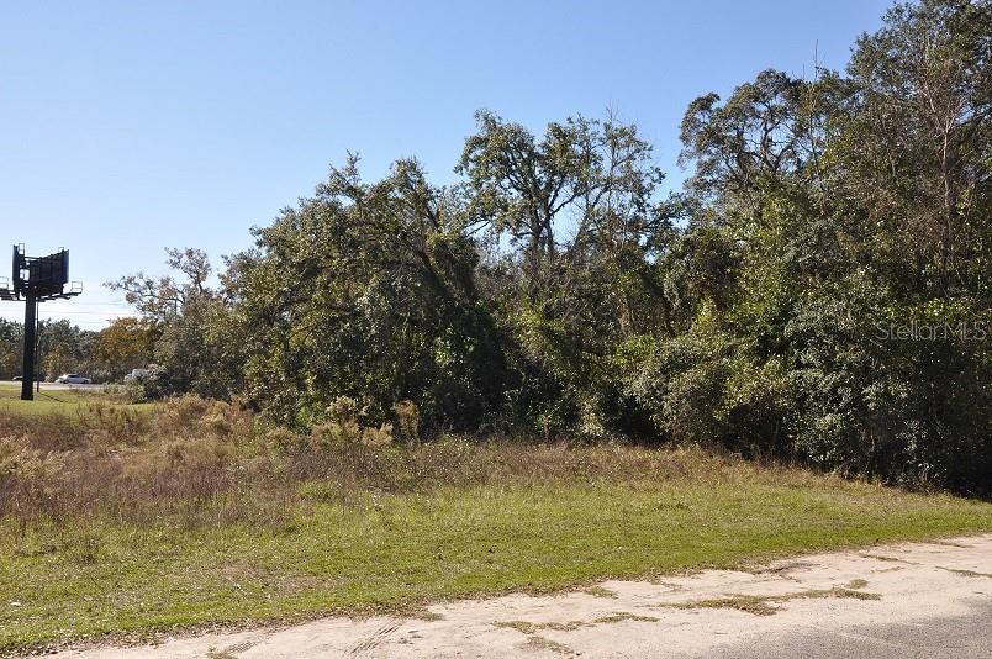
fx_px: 908
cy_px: 330
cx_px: 496
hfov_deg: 57.3
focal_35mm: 33
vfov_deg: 39.9
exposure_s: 1/125
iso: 200
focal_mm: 22
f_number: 11
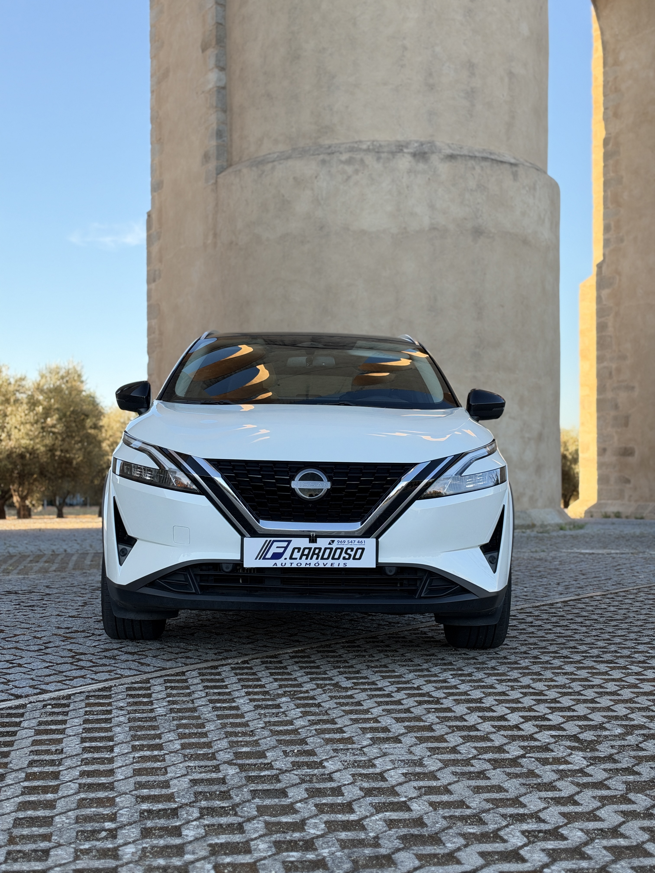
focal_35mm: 48
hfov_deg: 30.3
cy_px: 436
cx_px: 328
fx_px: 1211
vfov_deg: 39.7
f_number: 1.8
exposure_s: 1/805
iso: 100
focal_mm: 6.93
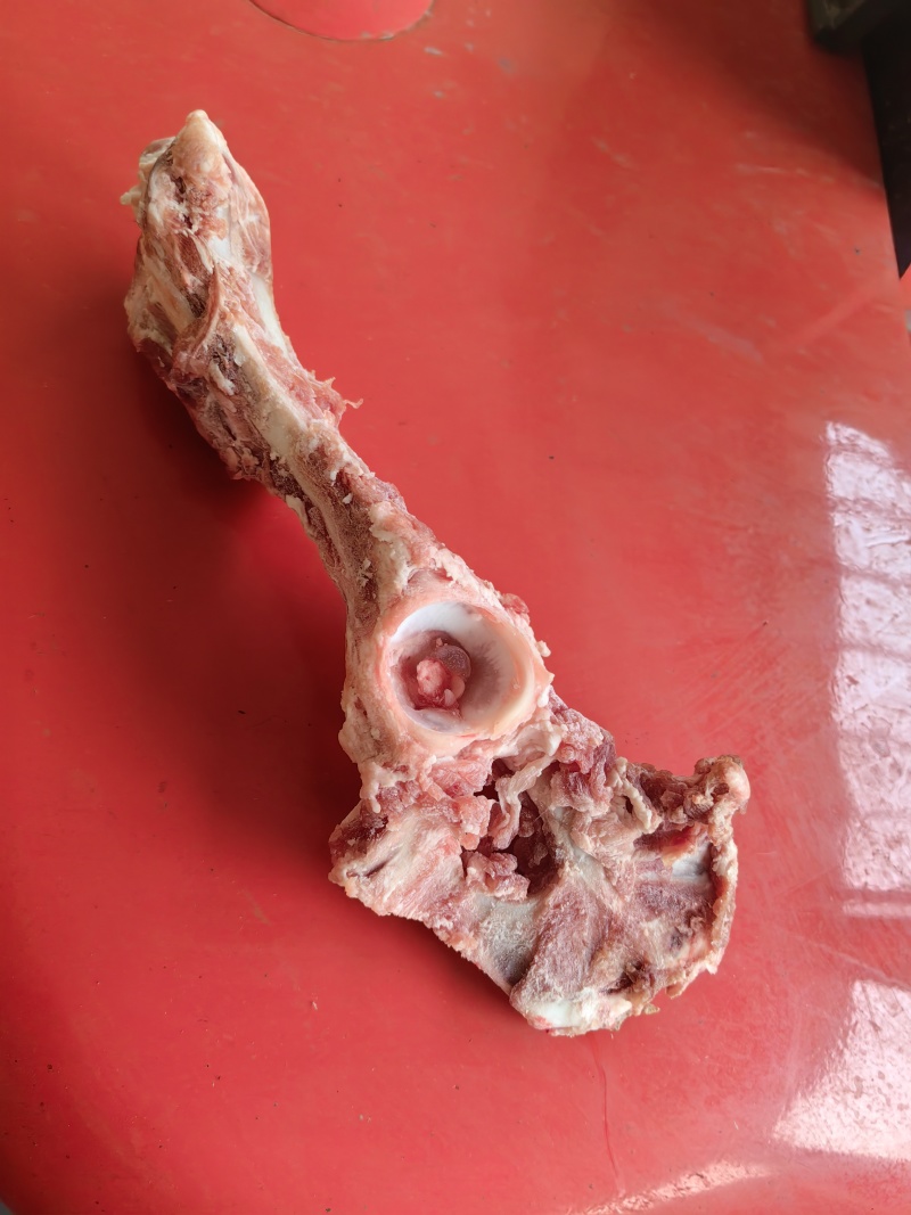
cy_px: 608
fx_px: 948
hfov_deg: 51.3
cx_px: 456
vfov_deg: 65.3
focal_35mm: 27
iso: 160
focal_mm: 5.75
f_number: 2
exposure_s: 1/564
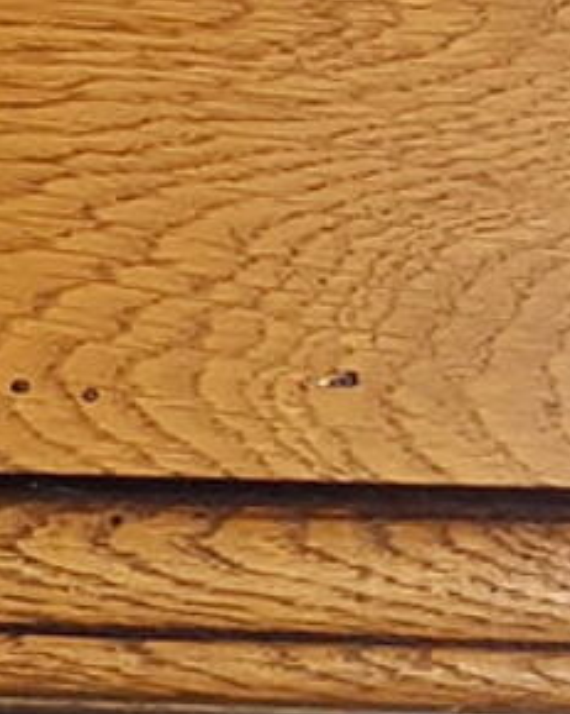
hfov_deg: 13.1
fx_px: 2469
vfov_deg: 15.5
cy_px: -261
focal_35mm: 117
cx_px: 86
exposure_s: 1/50
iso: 100
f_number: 1.7
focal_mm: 3.93
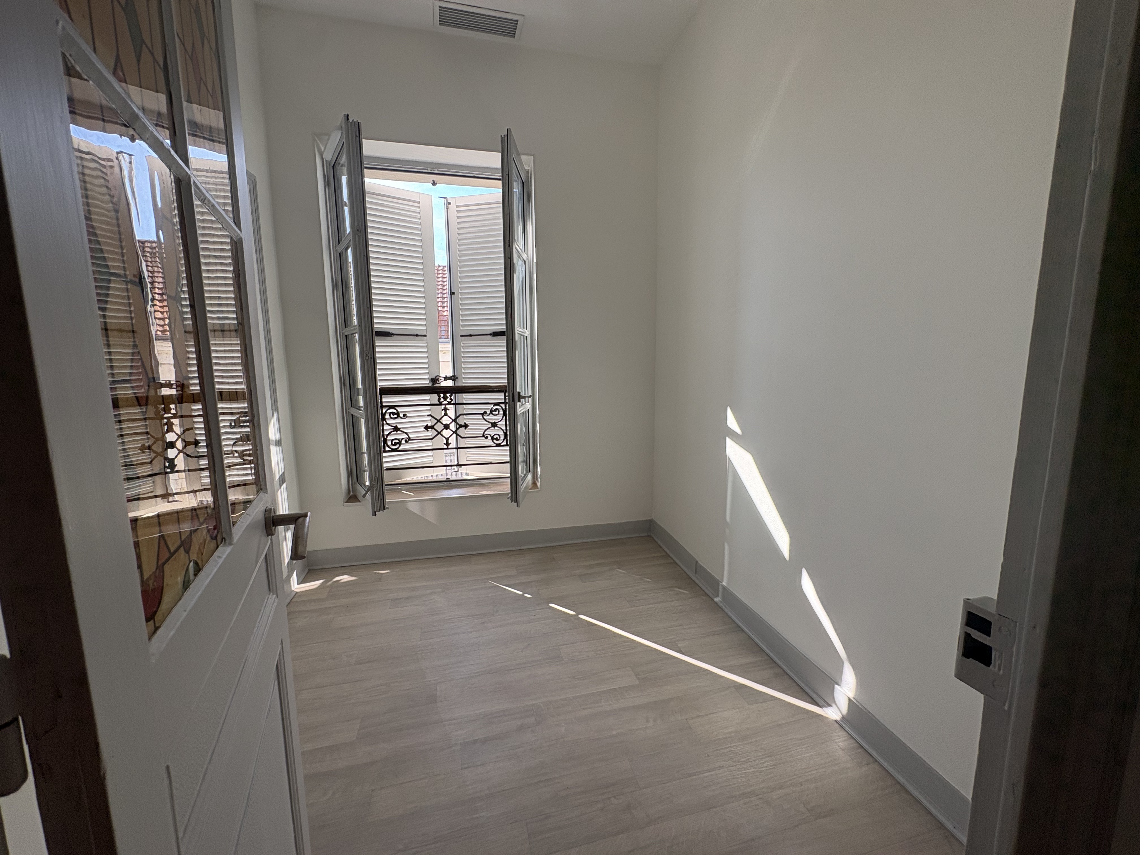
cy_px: 428
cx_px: 570
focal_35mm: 14
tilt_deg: -7.1
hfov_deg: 102.1
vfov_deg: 85.7
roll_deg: +1.0
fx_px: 461
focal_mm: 2.22
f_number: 2.2
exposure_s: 1/172
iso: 40
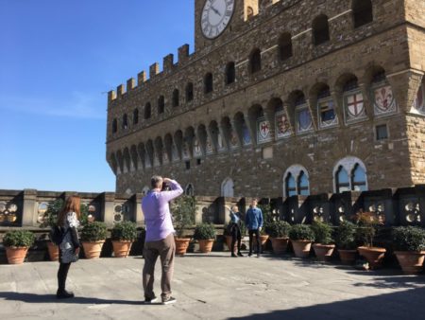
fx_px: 356
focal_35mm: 29
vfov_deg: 48.3
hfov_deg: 61.6
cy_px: 160
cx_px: 212
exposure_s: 1/646
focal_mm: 4.15
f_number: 2.2
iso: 25
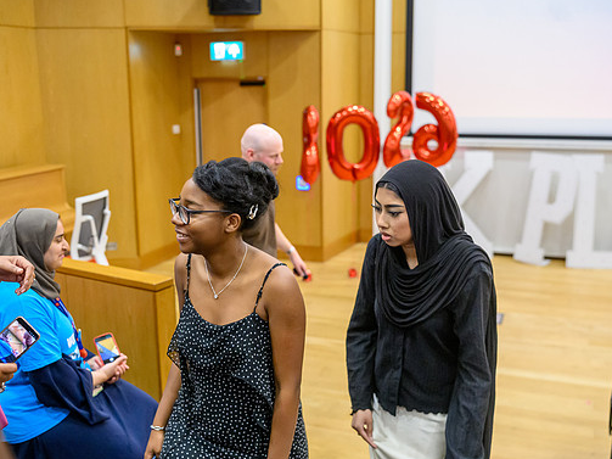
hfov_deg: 47.9
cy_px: 232
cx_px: 304
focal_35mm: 39
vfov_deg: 36.8
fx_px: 689
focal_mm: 35
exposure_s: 1/500
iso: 10000
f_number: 2.8
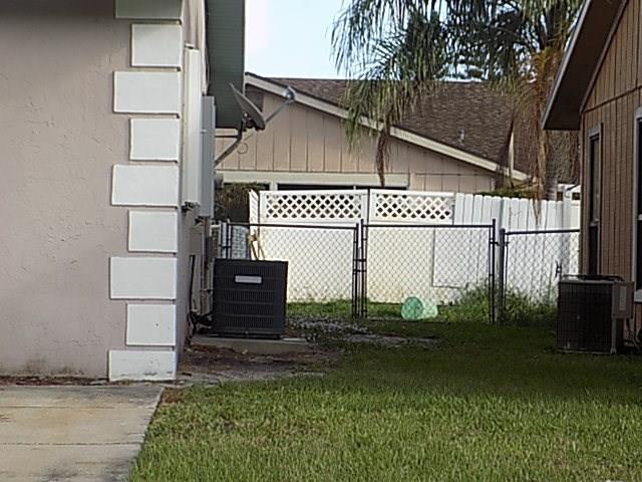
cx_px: 321
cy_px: 241
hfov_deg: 18.4
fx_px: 1984
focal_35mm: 107
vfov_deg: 13.8
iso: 80
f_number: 4.7
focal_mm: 19.1
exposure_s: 1/160
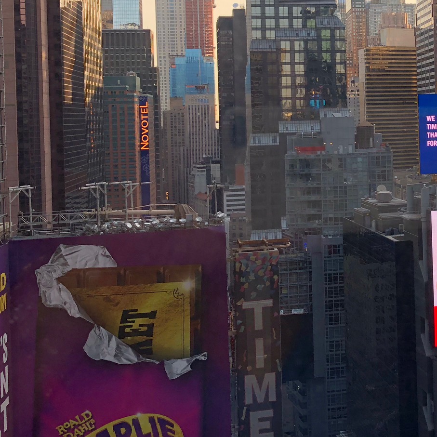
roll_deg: +0.3
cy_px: 124
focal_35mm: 55
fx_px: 786
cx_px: 412
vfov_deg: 30.7
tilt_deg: -1.5
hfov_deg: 29.5
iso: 25
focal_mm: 3.99
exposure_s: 1/390
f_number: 1.8
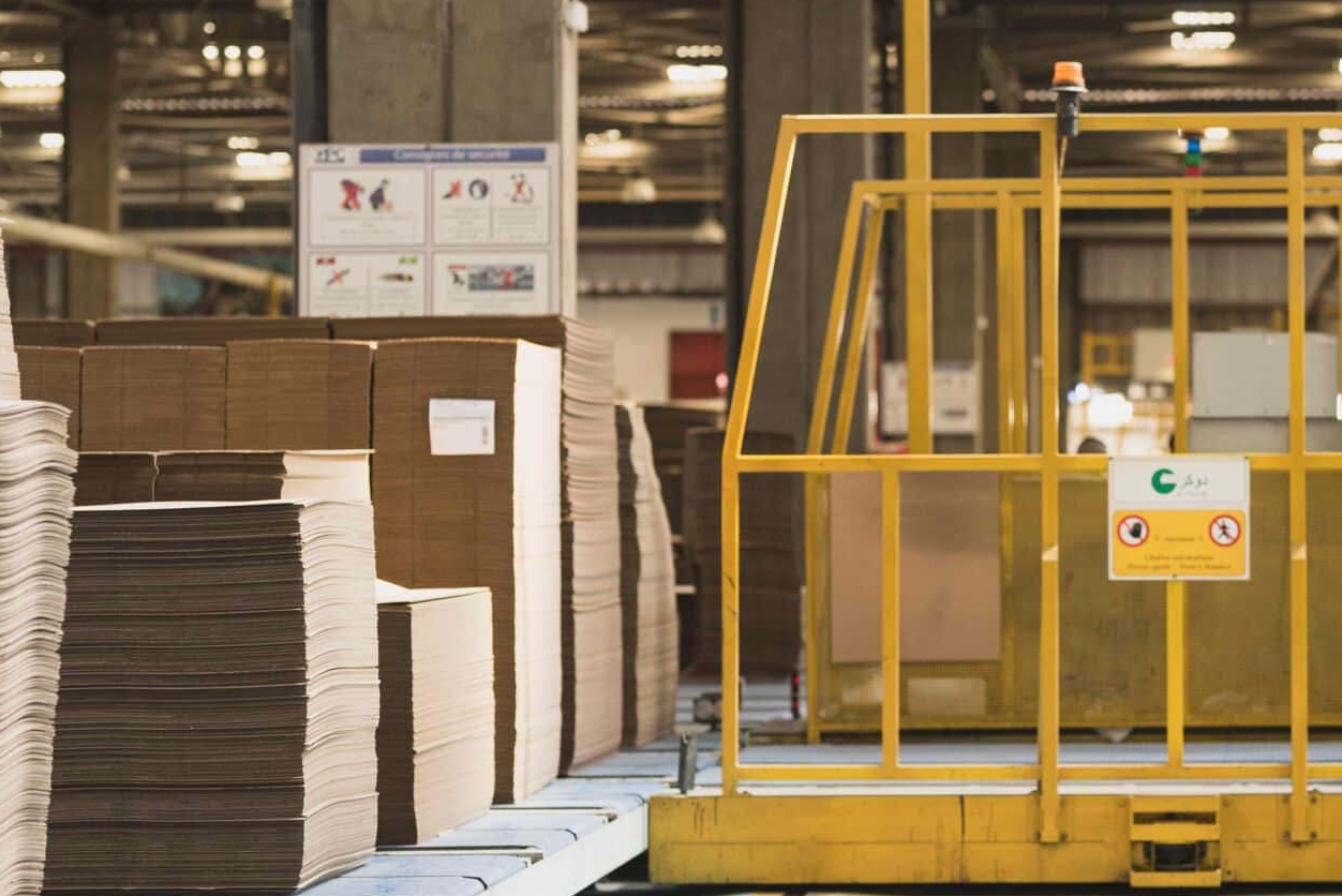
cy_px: 563
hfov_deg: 14.7
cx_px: 1091
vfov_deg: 9.9
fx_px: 5184
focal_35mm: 139
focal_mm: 85
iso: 640
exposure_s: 1/200
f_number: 2.5
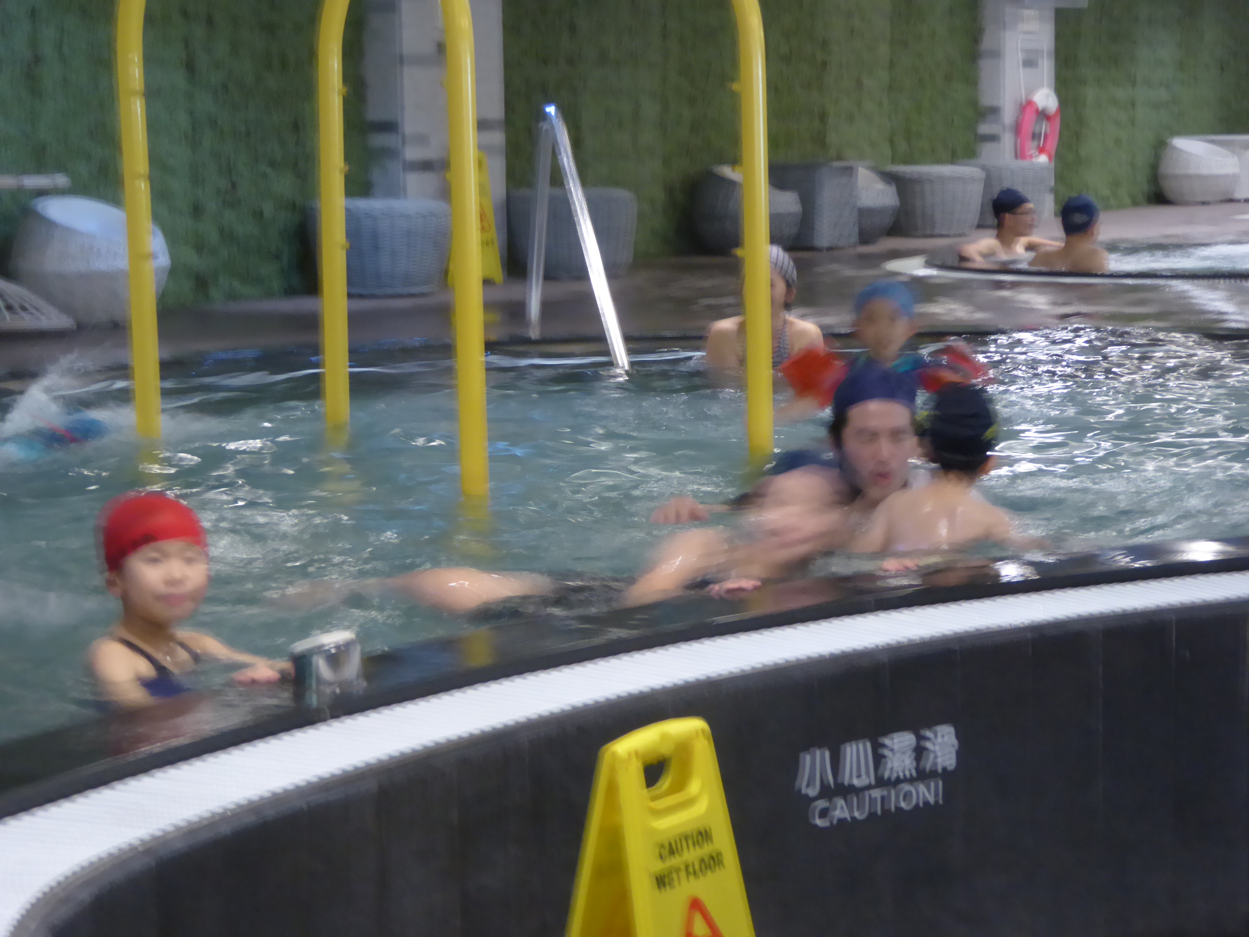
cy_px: 468
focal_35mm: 85
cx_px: 624
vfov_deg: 17.4
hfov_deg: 23.0
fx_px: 3067
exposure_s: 1/5
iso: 400
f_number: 4.7
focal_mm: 14.1
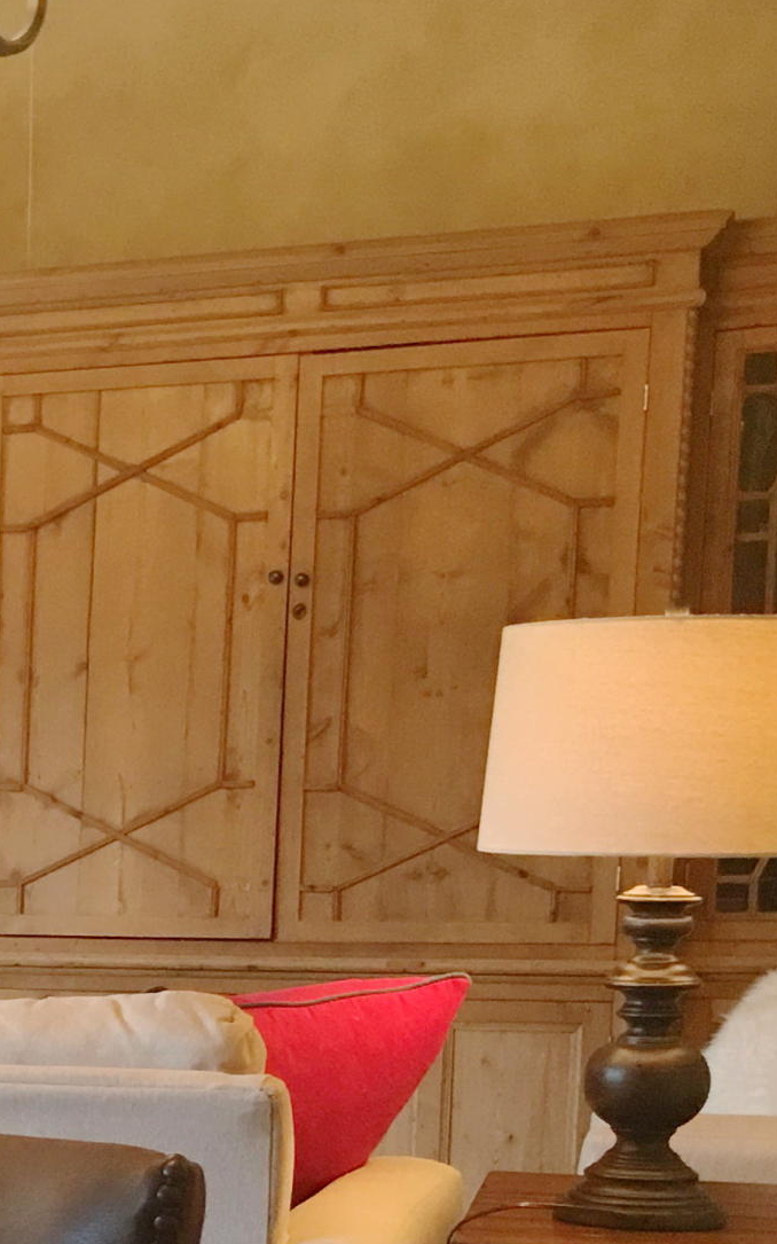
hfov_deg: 13.5
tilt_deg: -5.9
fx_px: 2880
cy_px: 1203
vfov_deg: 23.5
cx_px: -707
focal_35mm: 85
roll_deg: +1.0
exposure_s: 1/15
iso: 50
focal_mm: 4.15
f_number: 2.2
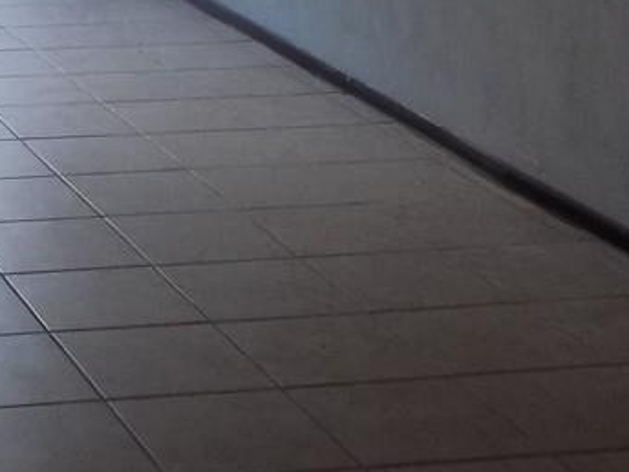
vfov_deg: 13.5
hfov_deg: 17.2
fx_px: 1944
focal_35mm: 107
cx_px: -216
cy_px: -64
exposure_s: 1/40
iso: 80
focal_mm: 4
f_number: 3.1
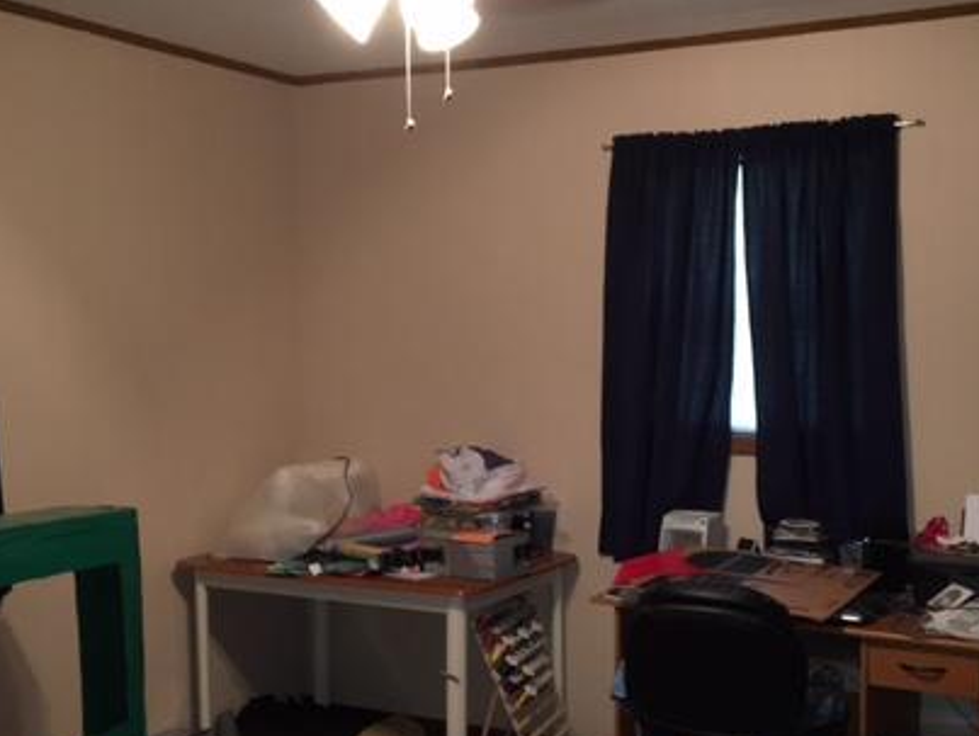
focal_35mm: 46
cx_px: 576
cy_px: 459
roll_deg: -0.3
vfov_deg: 31.4
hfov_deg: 41.1
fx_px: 1302
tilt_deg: -5.4
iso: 125
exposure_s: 1/16
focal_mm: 4.15
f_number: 2.2
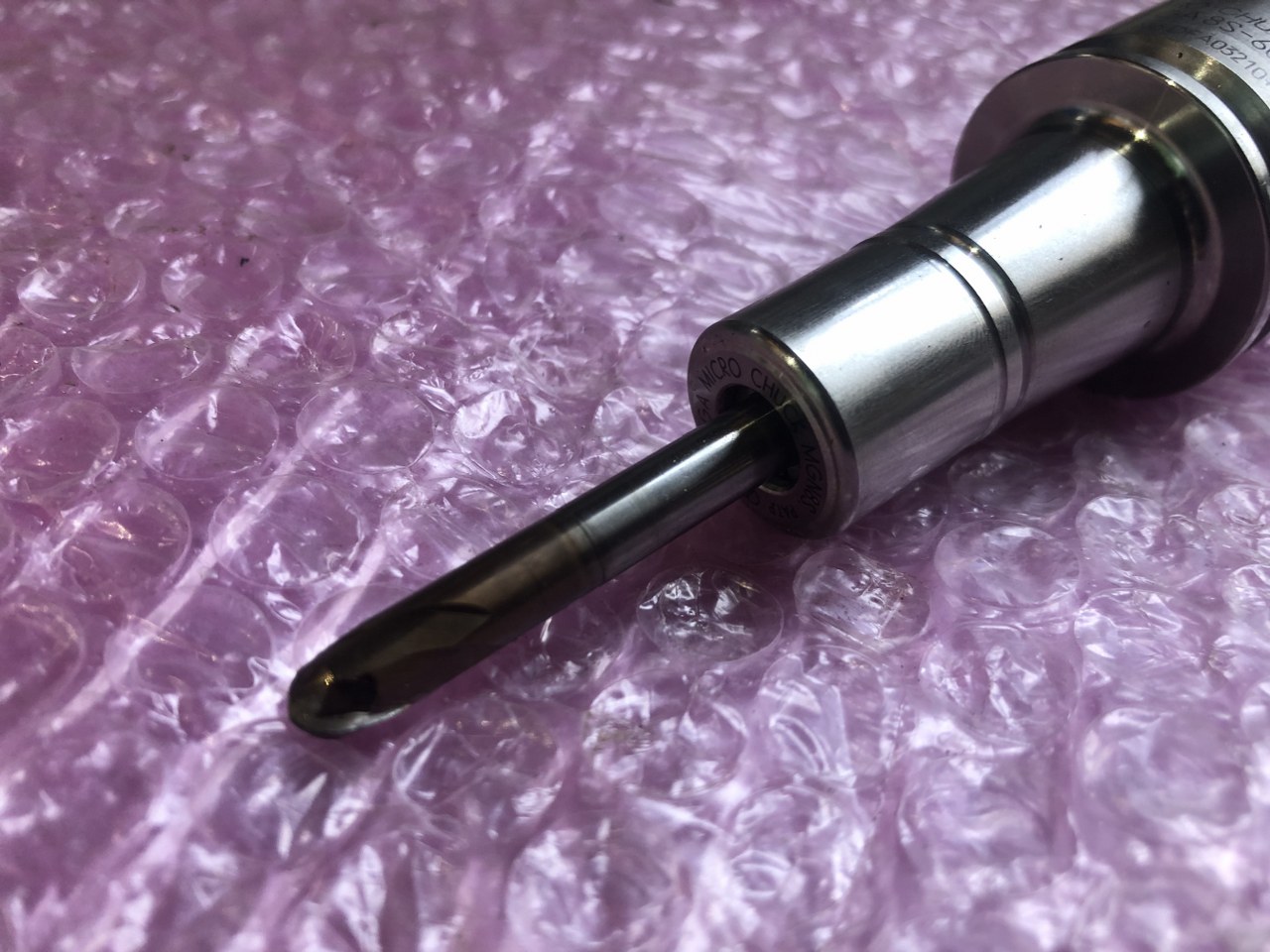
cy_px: 476
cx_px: 635
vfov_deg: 49.7
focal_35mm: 28
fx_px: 1027
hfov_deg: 63.4
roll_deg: -5.3
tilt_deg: -40.1
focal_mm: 3.99
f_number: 1.8
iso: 40
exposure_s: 1/24
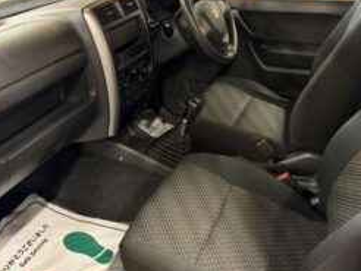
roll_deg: +0.7
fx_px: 386
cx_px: 195
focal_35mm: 37
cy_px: 155
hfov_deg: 50.0
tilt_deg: -32.1
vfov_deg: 38.6
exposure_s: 1/30
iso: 640
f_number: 1.6
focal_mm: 5.96
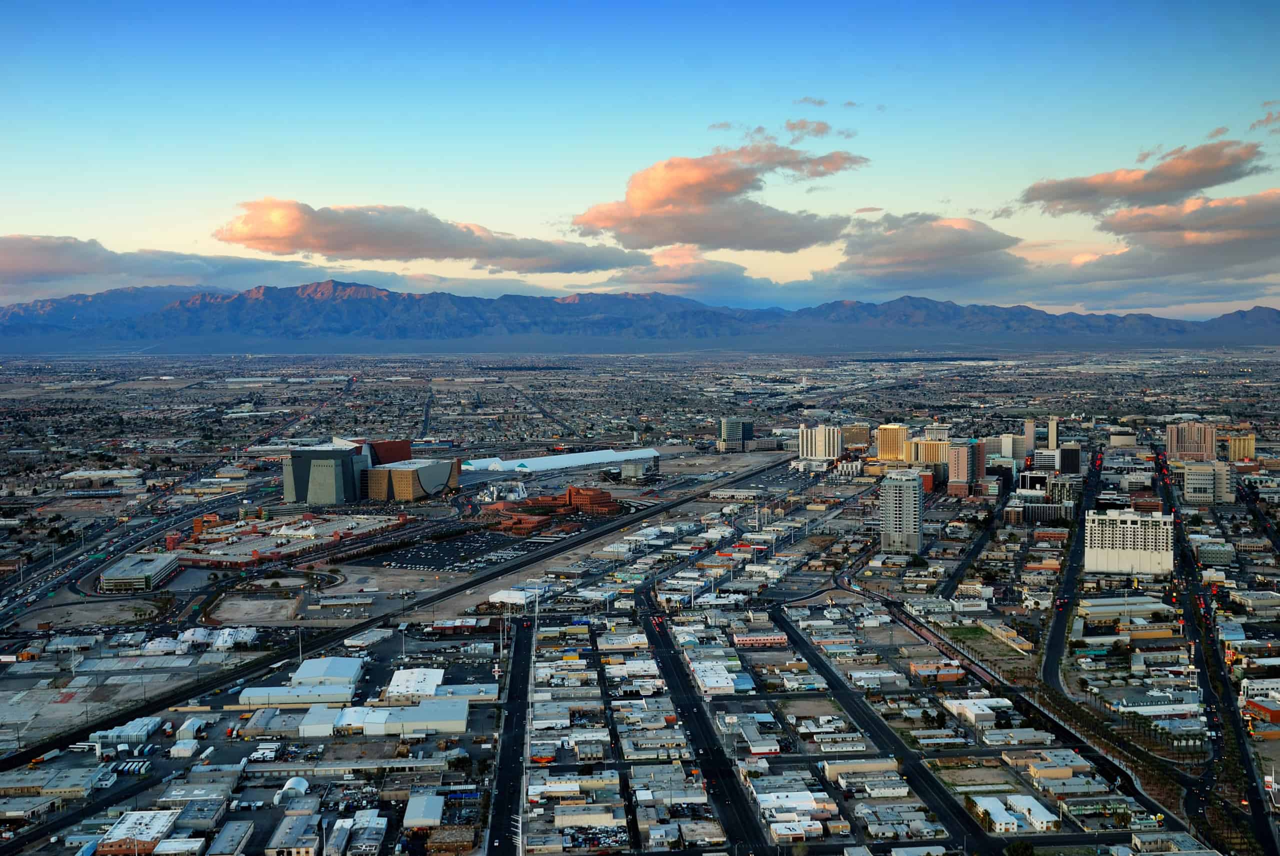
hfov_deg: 53.1
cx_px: 640
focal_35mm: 36
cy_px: 428
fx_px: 1281
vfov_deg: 37.0
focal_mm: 24
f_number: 5
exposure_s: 1/20
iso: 100
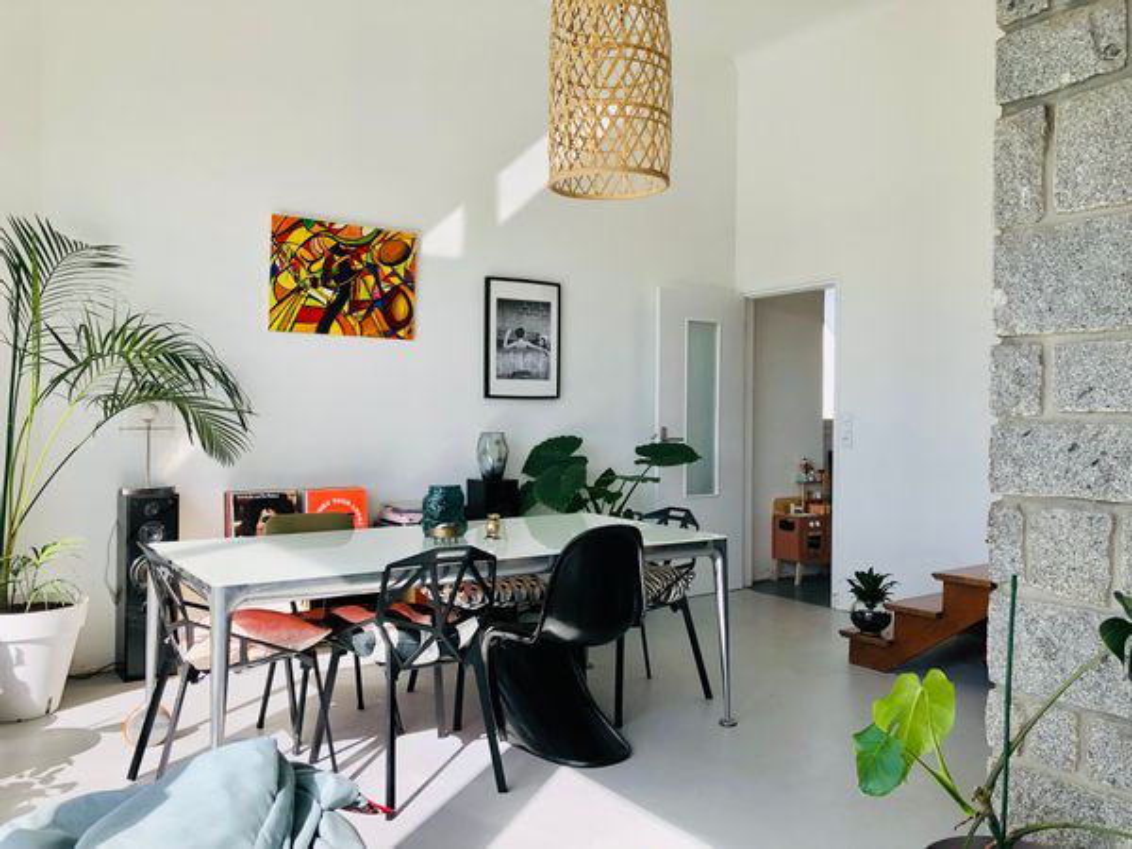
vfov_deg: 49.7
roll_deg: -1.9
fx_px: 916
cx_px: 566
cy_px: 424
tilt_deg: +0.0
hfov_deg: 63.4
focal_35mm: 28
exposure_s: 1/440
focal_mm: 3.99
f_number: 1.8
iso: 20
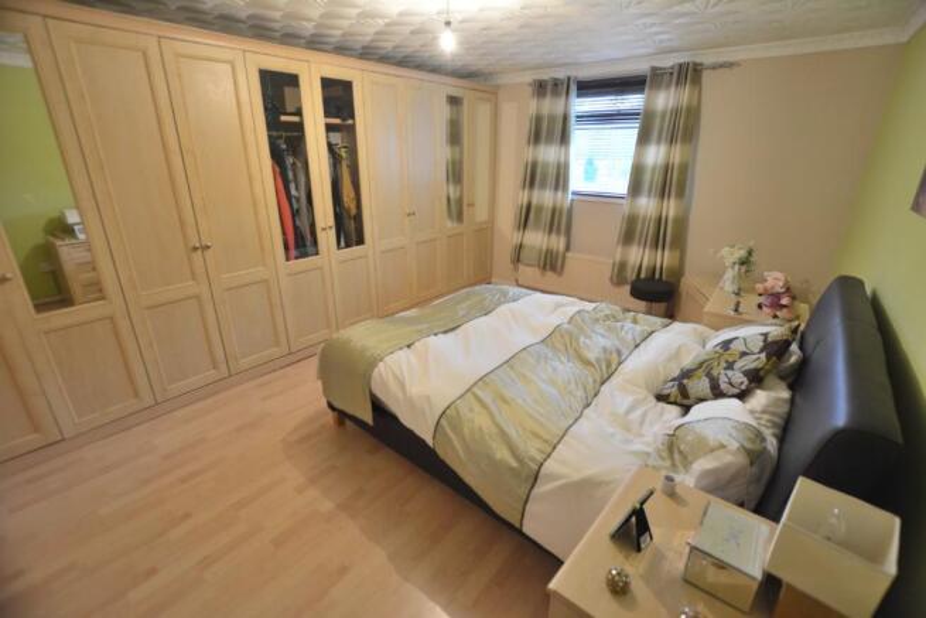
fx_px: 386
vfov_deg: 77.4
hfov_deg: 100.4
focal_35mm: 15
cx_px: 463
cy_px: 309
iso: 900
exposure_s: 1/30
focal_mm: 10
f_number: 3.5
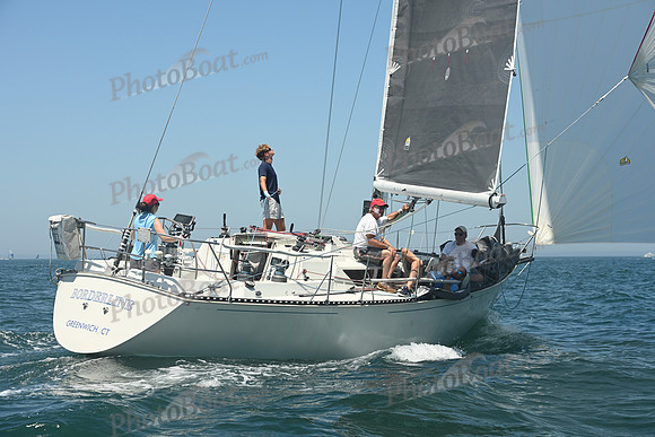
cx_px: 328
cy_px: 218
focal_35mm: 70
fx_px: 1274
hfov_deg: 28.8
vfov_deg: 19.5
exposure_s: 1/1000
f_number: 8
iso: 320
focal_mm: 70
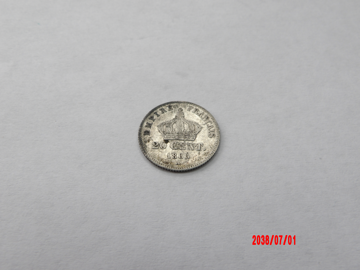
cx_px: 180
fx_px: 354
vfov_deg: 41.8
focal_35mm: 34
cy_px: 135
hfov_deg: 54.0
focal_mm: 6.2
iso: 100
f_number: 4.5
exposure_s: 1/41
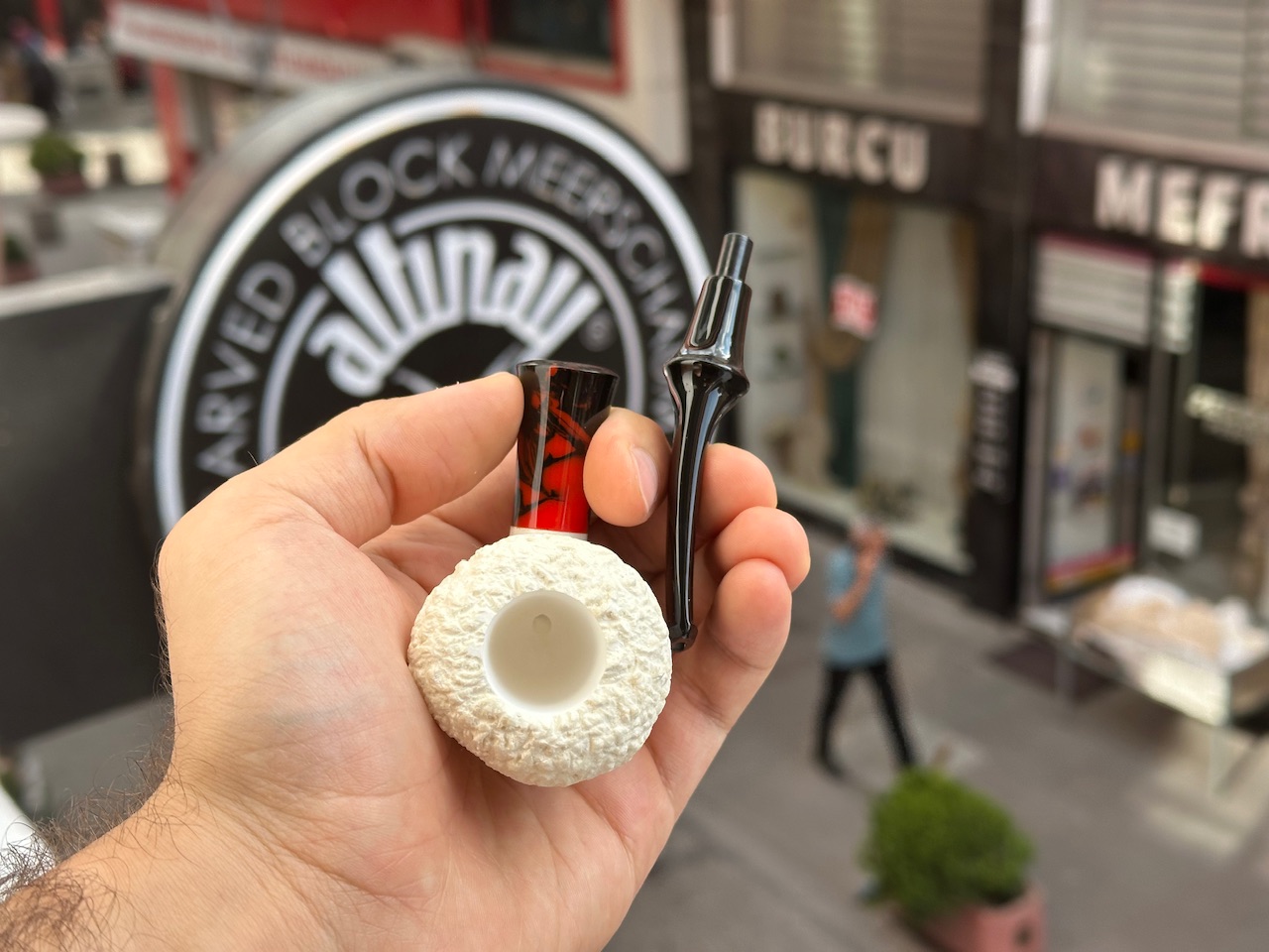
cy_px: 476
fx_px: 1760
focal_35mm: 48
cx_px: 634
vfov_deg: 30.3
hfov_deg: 39.7
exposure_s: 1/1085
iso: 64
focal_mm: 6.86
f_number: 1.78
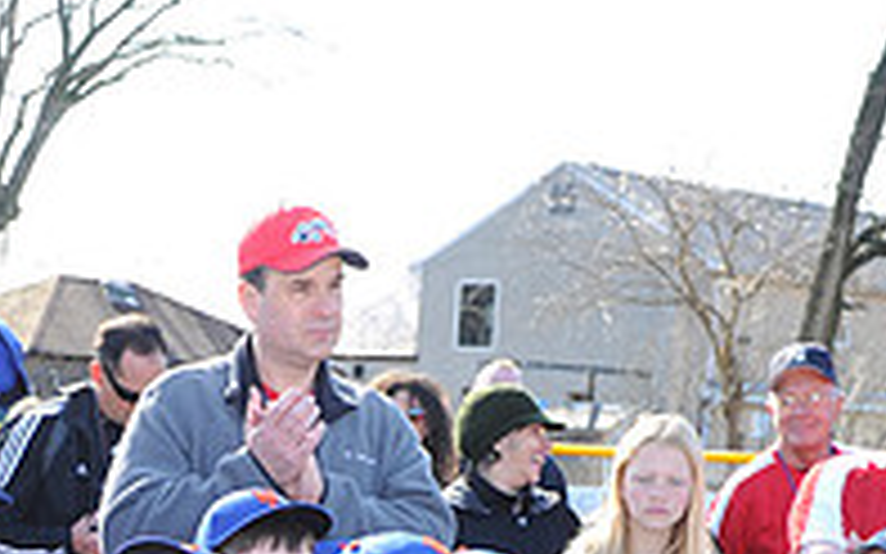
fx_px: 2462
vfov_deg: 12.2
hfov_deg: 20.2
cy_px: 820
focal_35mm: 102
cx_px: 216
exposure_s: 1/160
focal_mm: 34
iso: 200
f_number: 5
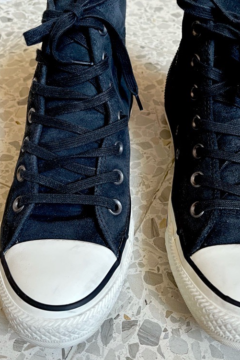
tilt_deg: -47.2
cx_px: 144
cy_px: 150
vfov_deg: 52.9
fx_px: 360
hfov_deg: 36.8
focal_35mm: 36
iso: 320
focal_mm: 5.1
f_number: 1.6
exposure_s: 1/60
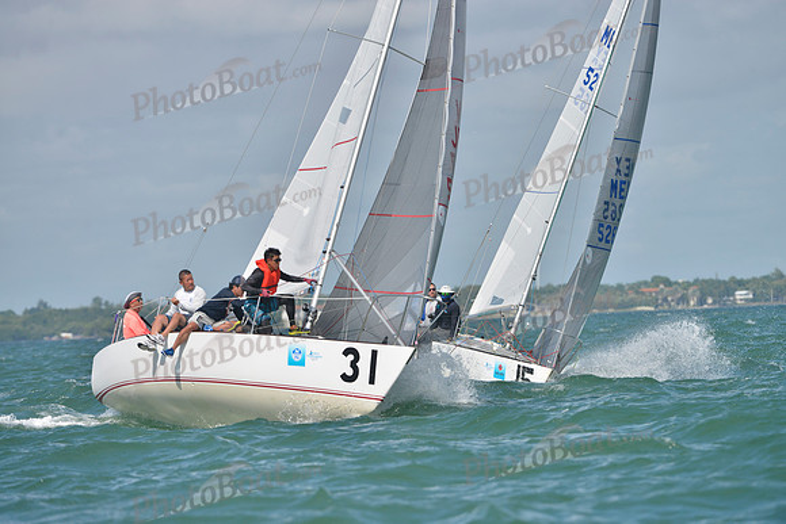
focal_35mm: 400
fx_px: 8735
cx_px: 393
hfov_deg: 5.2
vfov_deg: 3.4
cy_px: 262
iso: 280
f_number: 7.1
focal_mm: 400
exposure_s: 1/1600
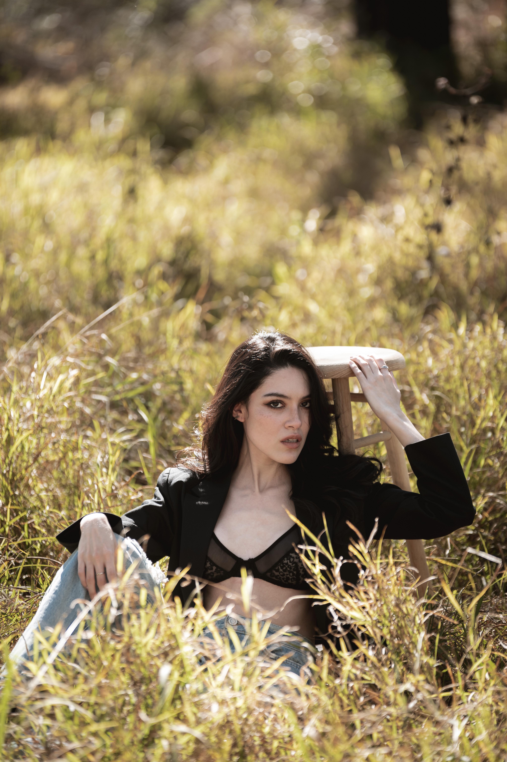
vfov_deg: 11.8
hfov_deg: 7.8
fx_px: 3702
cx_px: 254
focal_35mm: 175
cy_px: 381
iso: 100
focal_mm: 175
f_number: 2.8
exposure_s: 1/320
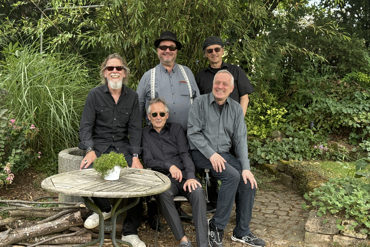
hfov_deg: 39.6
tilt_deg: -6.7
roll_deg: -1.3
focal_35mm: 50
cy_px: 135
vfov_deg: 27.0
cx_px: 185
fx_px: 514
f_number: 1.78
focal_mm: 6.76
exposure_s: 1/121
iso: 64
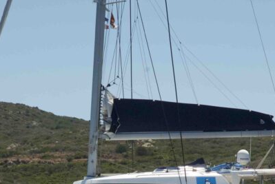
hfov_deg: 10.2
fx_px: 1545
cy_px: 154
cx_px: 120
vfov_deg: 6.8
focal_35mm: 202
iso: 800
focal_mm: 70
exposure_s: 1/750
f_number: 14
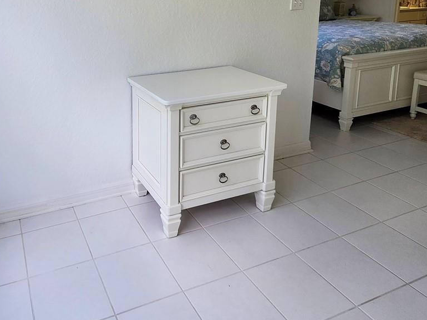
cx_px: 116
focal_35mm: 27
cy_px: 44
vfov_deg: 47.2
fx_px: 333
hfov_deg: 62.2
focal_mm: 1.74
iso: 50
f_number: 2.2
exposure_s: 1/120
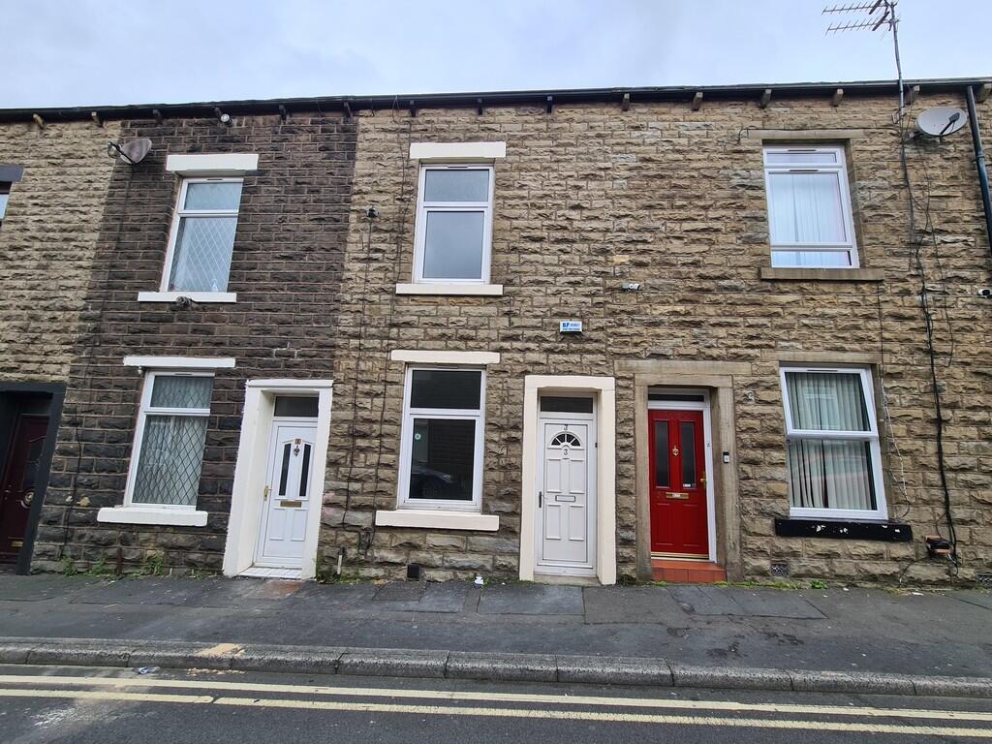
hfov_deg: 106.2
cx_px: 496
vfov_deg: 89.9
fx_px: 373
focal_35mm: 13
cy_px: 372
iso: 50
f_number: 2.2
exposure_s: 1/448
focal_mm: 2.2
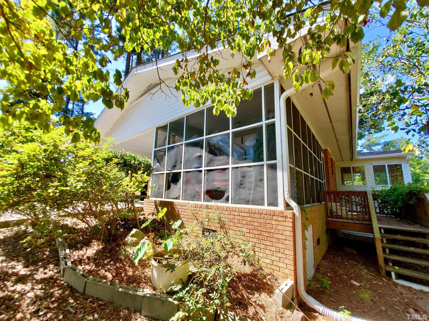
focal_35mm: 13
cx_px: 214
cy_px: 160
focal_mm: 1.8
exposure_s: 1/330
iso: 50
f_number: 2.2
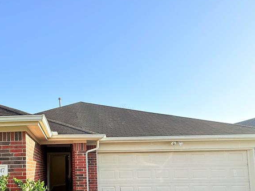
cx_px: 56
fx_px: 184
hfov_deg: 64.1
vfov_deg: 50.9
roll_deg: +0.4
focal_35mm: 25
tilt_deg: +2.6
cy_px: 158
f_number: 2.2
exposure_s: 1/664
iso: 64
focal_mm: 2.22
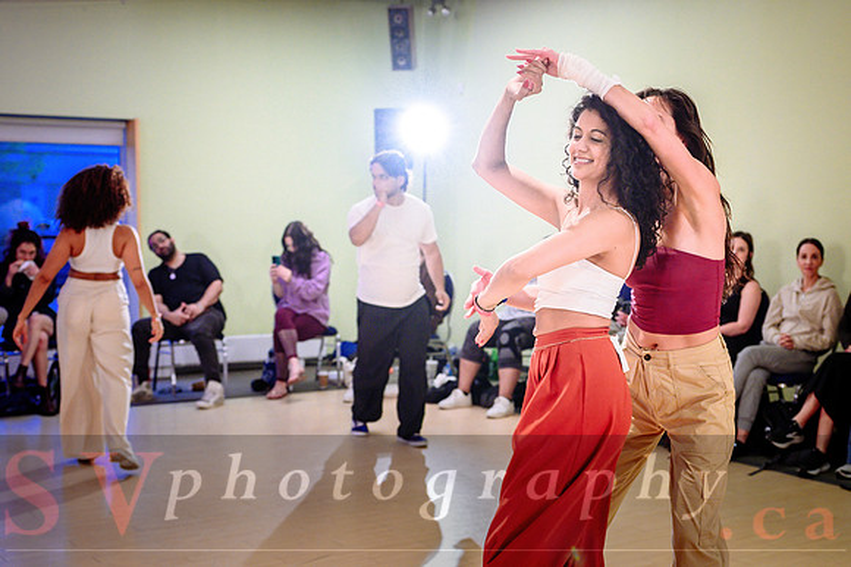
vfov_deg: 26.7
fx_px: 1191
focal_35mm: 50
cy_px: 340
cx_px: 499
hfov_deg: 39.2
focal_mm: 28
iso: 1250
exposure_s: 1/250
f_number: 2
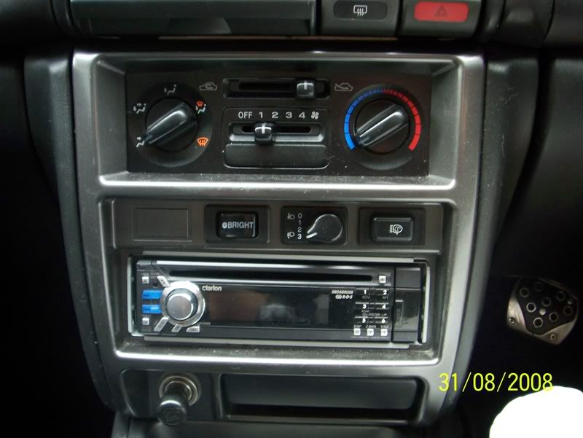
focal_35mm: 38
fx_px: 640
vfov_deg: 37.8
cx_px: 292
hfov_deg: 49.0
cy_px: 219
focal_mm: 6.3
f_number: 3.9
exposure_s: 1/8
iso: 200
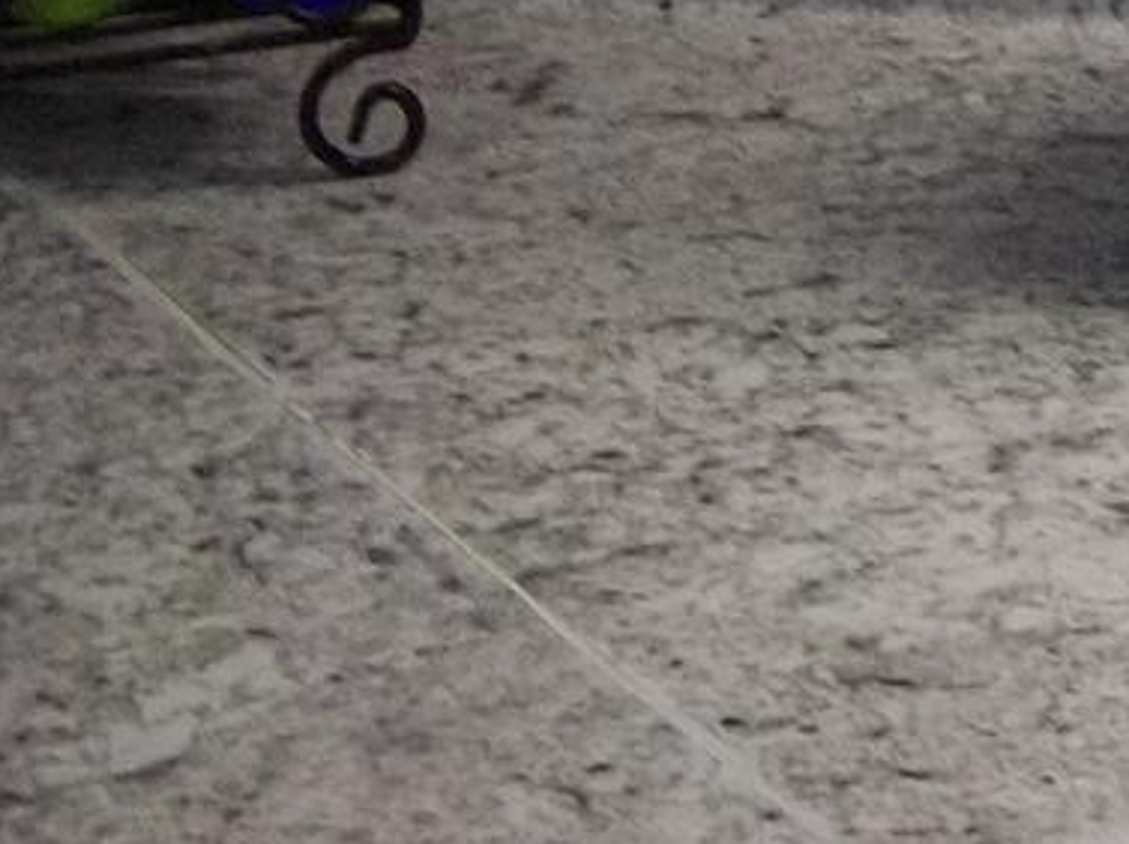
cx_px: 2575
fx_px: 5670
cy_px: -724
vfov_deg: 8.2
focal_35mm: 174
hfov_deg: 10.1
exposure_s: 1/30
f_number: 2.9
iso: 134
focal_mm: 5.7
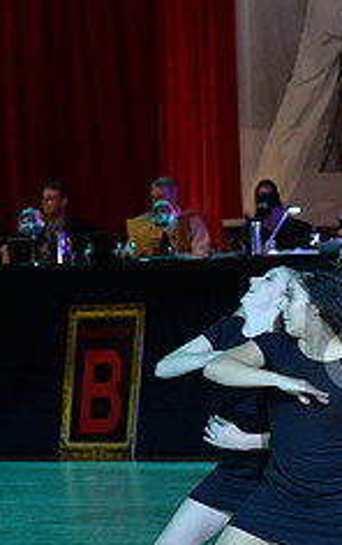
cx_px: 557
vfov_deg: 10.2
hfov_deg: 6.3
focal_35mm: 205
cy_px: 364
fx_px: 3050
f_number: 4
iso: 2000
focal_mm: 82
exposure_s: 1/250
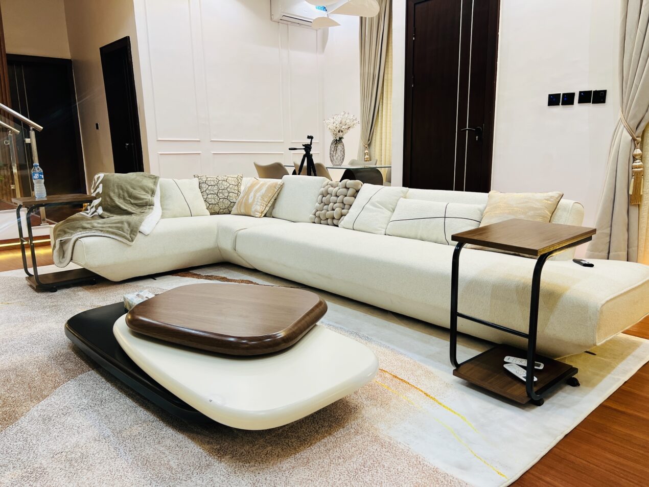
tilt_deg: -10.9
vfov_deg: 53.1
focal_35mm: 26
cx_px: 324
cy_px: 244
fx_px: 488
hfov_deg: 67.3
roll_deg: +0.4
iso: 100
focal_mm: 5.7
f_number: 1.5
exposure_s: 1/100
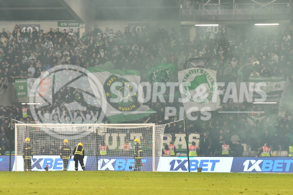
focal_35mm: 270
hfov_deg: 7.6
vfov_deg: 5.1
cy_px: 98
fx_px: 2197
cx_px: 146
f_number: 4
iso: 4500
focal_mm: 180
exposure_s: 1/800
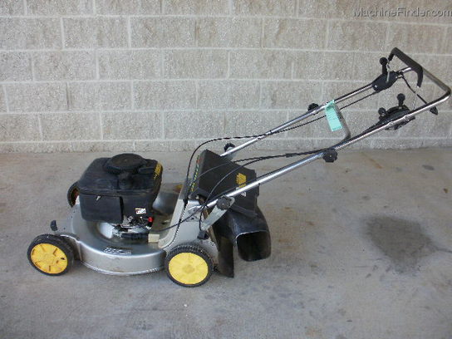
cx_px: 226
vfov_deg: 39.7
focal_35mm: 36
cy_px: 170
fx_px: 470
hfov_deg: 51.4
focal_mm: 6.3
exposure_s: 1/80
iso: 100
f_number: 3.5
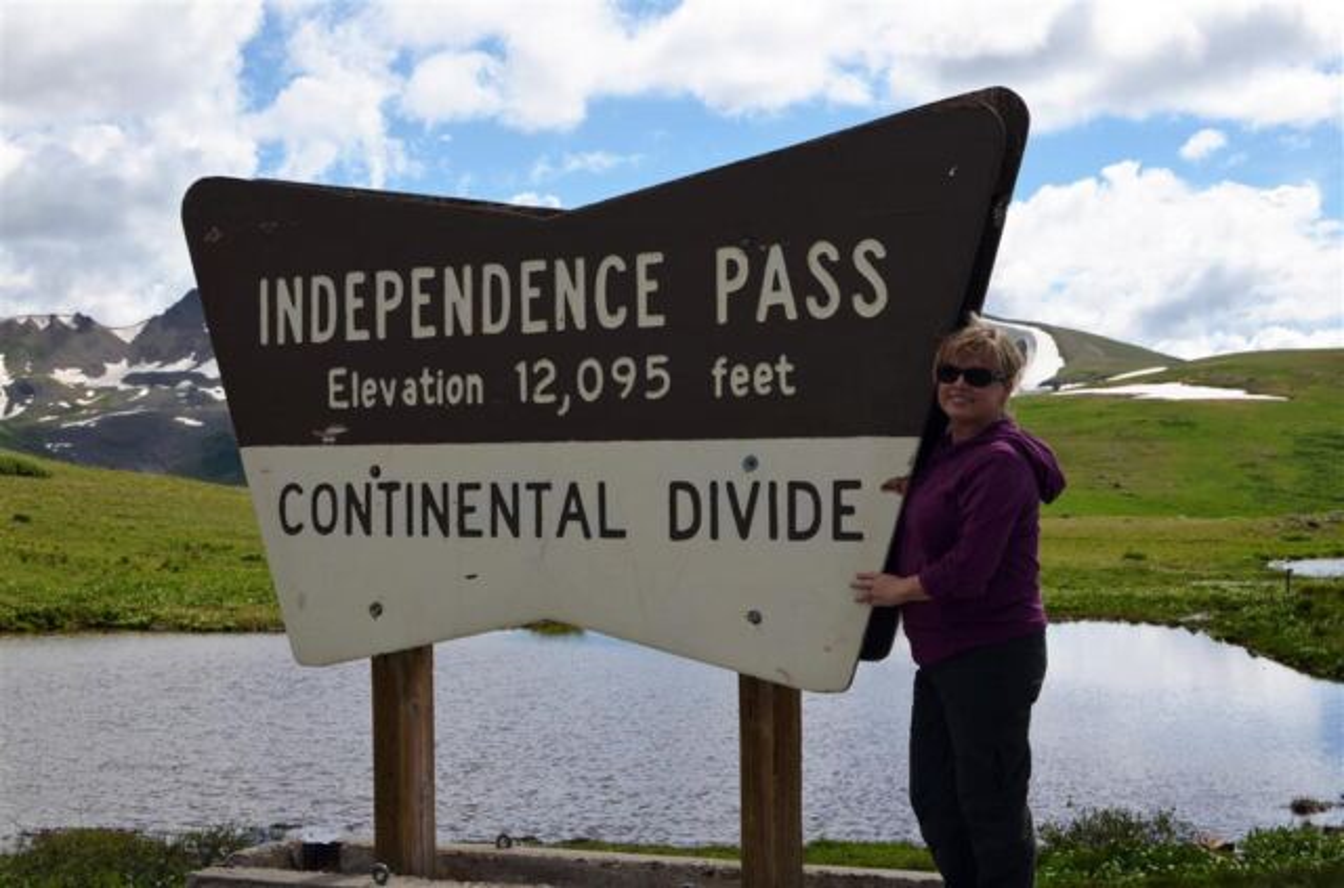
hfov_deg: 37.9
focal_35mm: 52
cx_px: 672
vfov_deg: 25.6
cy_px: 444
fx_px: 1955
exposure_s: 1/320
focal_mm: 35
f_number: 9
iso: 100
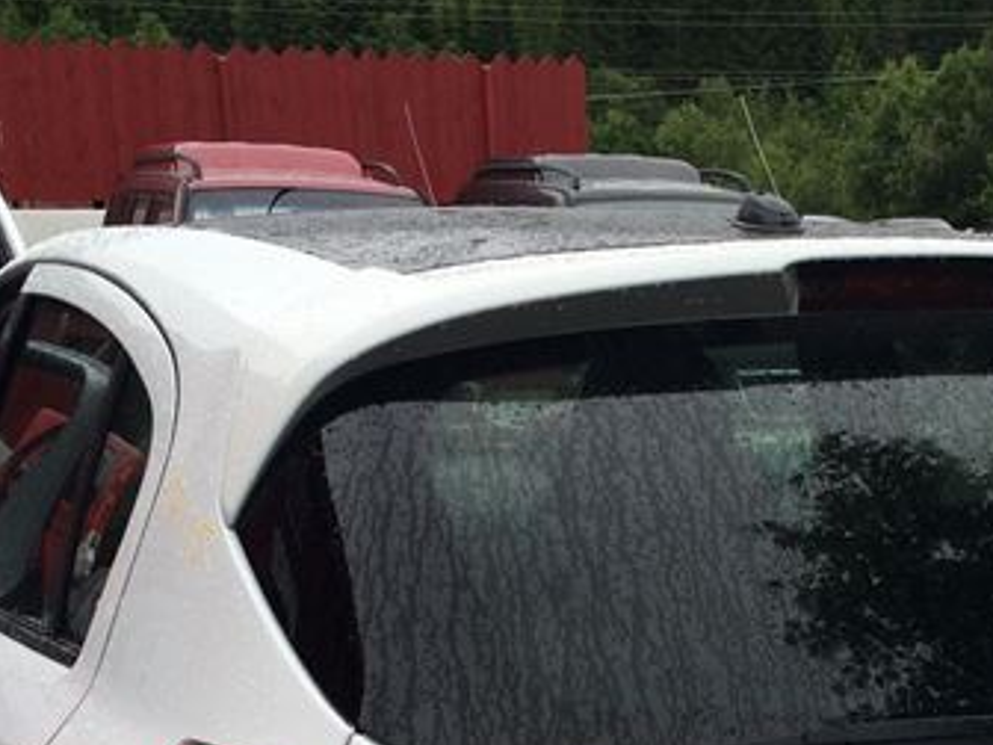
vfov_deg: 20.1
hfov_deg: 27.7
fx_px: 1979
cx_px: 751
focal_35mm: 69
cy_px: 866
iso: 32
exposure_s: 1/451
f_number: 2.2
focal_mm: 4.15
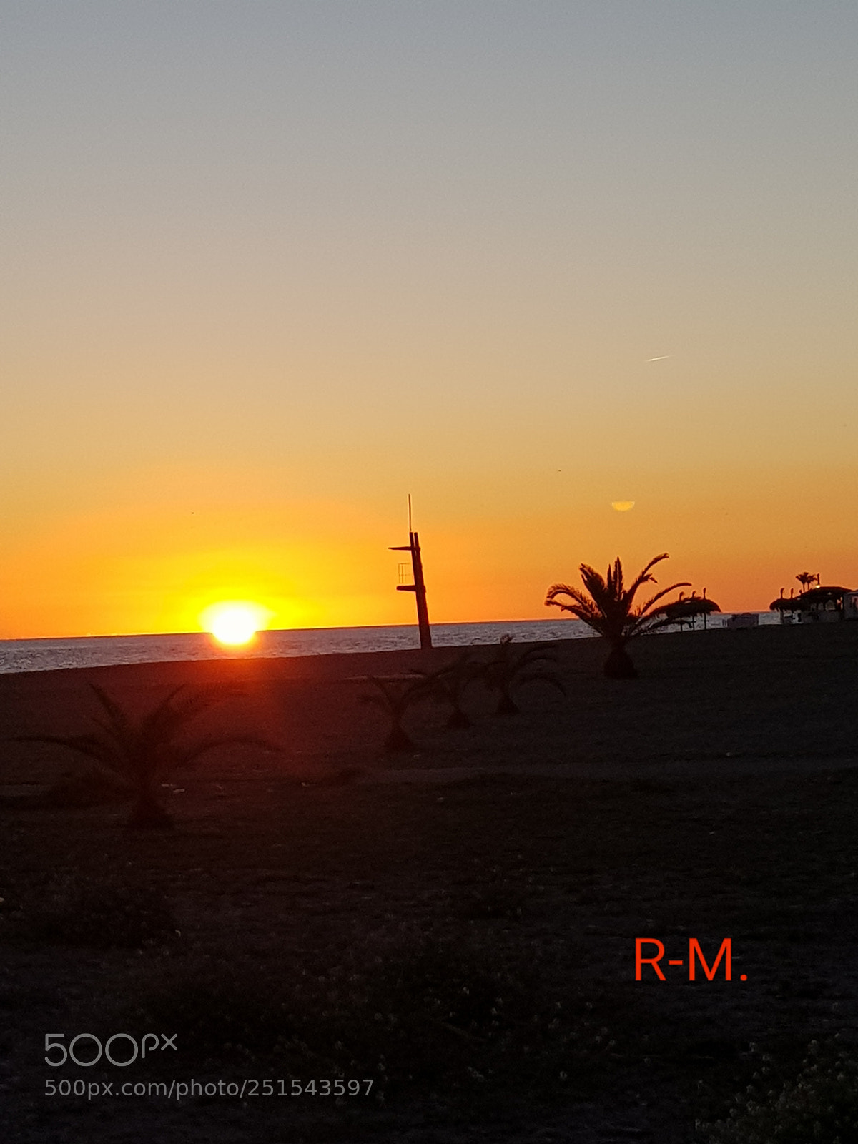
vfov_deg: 67.3
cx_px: 429
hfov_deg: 53.1
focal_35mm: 26
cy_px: 572
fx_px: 859
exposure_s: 1/1068
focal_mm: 4.2
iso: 40
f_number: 1.7
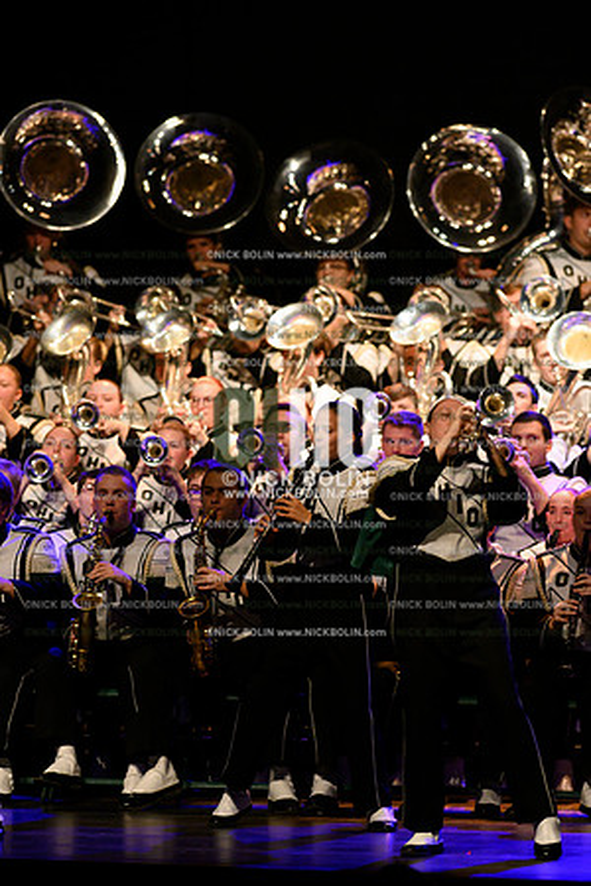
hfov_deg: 4.6
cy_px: 443
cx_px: 296
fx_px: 7387
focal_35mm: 300
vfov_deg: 6.9
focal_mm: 300
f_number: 4
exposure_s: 1/500
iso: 6400
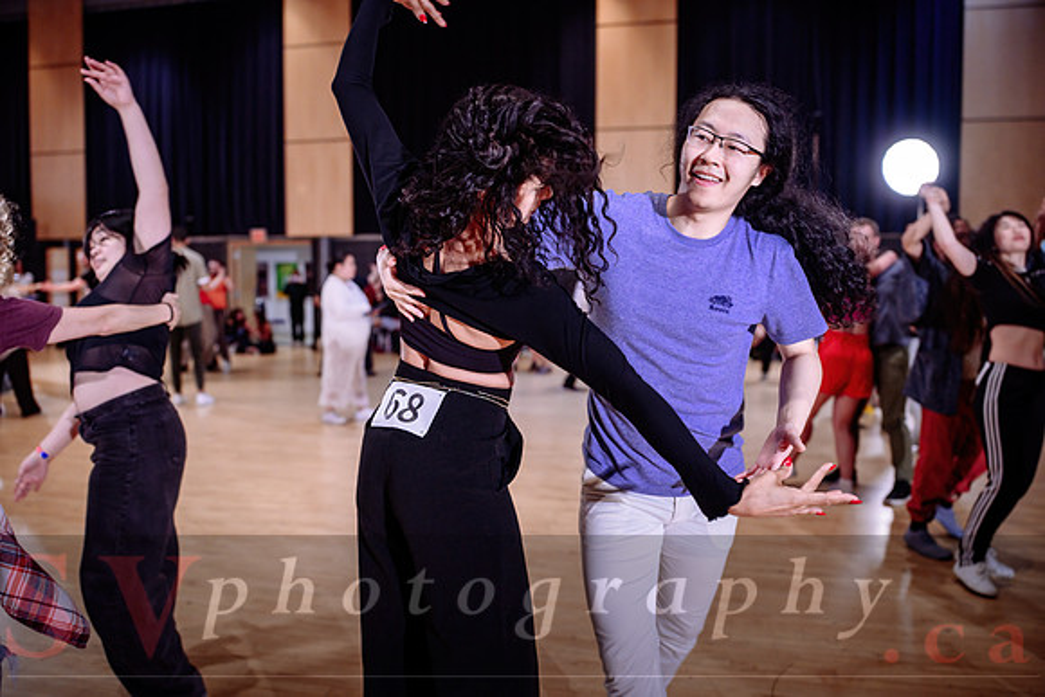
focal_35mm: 28
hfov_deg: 65.5
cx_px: 522
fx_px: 813
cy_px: 348
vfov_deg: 46.4
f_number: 2
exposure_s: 1/250
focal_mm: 28
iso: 1250
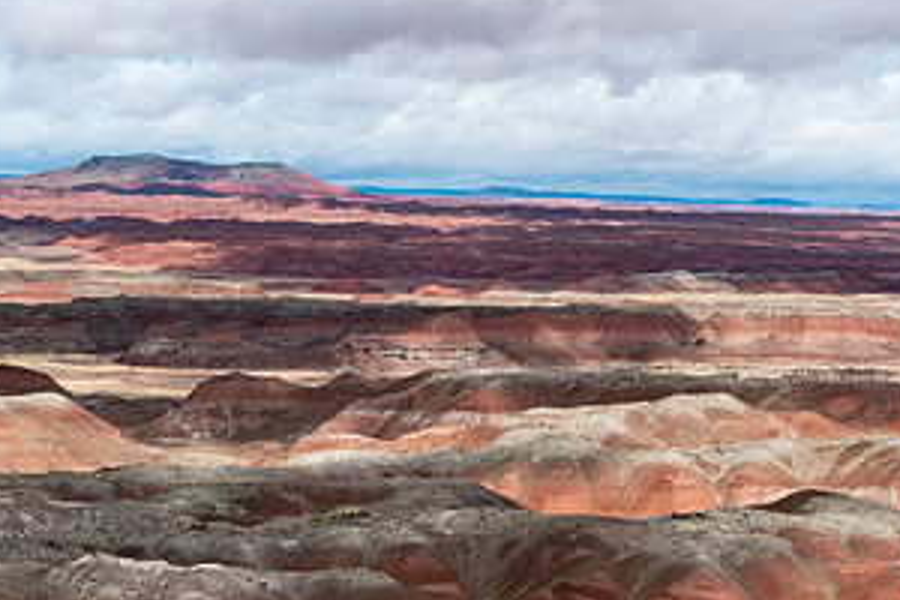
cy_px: 273
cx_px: 462
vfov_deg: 12.2
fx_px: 2800
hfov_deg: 18.3
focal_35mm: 112
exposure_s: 1/250
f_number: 16
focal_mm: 58
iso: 160
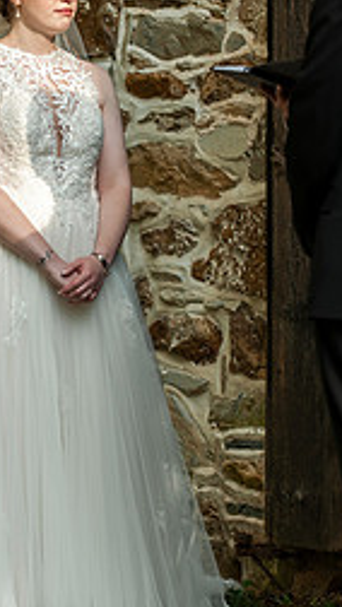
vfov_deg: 9.9
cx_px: 59
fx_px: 3494
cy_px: 226
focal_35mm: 217
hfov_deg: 5.6
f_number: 3.5
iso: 400
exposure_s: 1/1000
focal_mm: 116
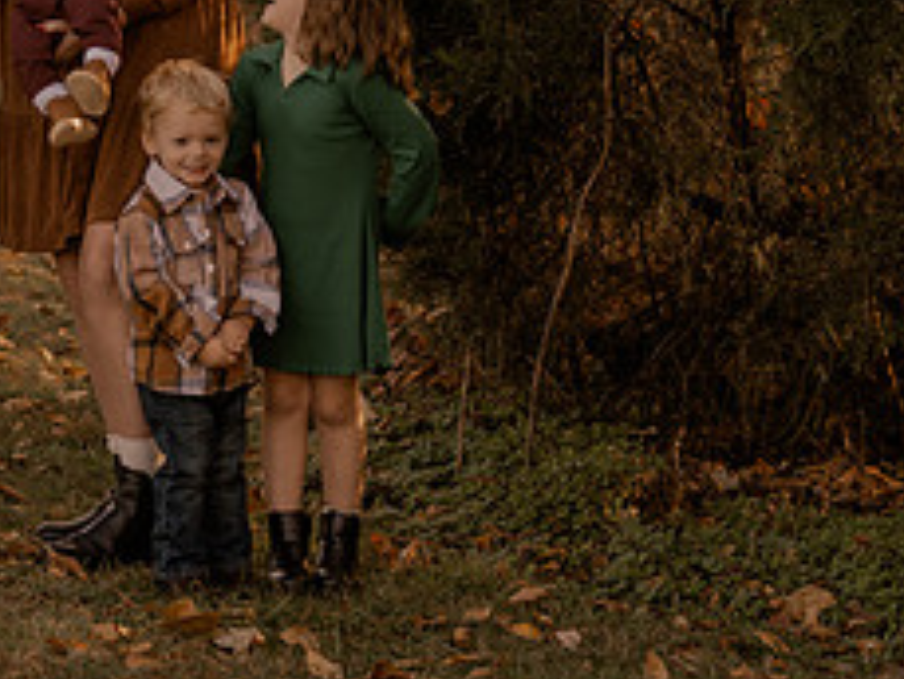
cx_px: -189
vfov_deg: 7.2
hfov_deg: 9.4
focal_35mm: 207
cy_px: 144
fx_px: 5409
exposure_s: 1/320
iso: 200
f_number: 2.8
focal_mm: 85
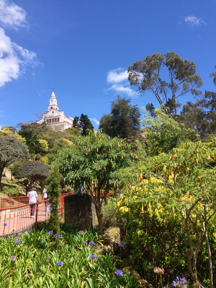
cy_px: 144
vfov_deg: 55.4
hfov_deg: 42.9
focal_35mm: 33
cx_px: 108
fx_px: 275
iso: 50
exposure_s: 1/678
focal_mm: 4.12
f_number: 2.4
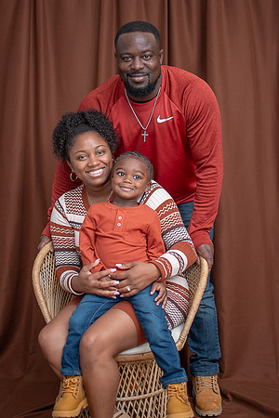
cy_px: 209
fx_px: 604
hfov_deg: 26.0
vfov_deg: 38.2
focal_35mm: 52
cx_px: 140
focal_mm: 35
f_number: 2
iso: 800
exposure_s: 1/160
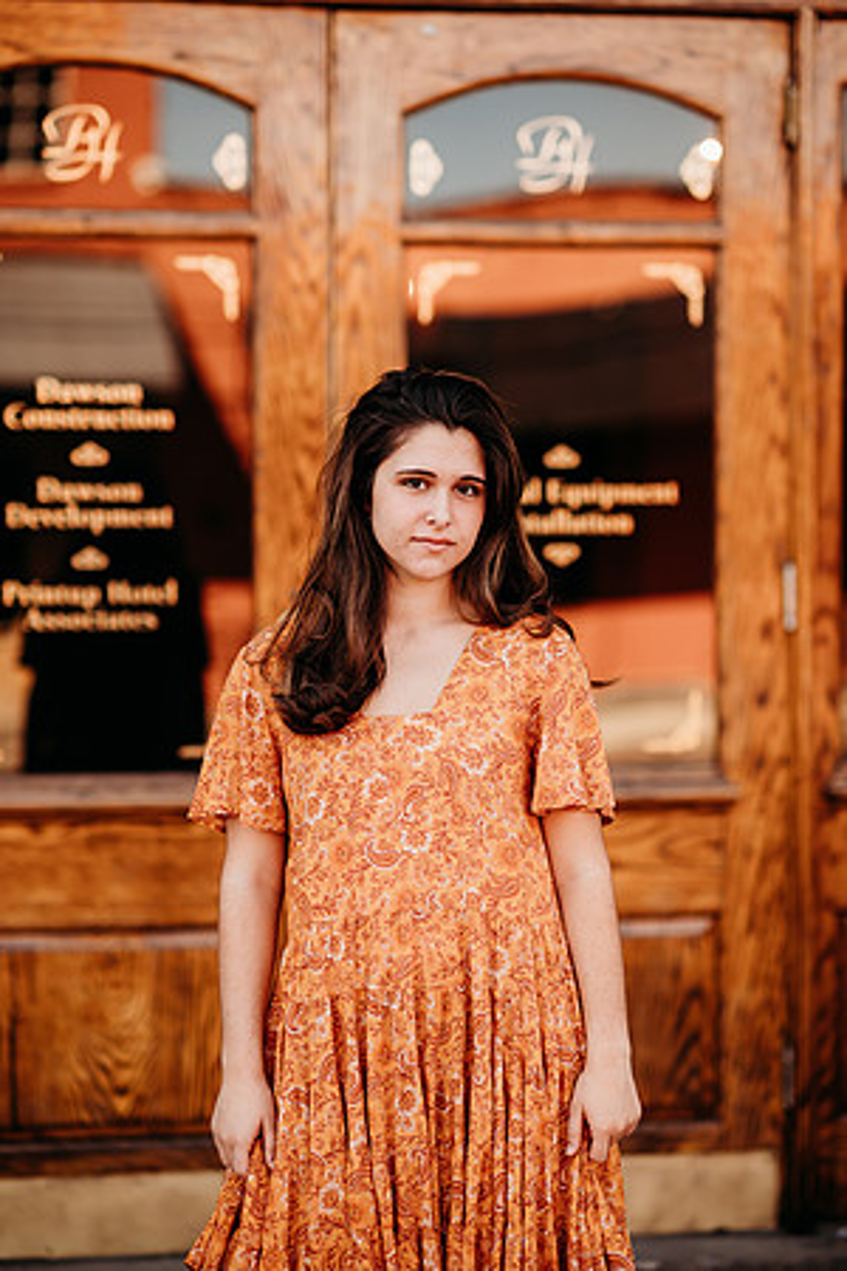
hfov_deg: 16.1
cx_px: 424
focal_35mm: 85
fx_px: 3000
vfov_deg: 23.9
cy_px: 636
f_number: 2
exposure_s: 1/500
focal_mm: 85
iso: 125
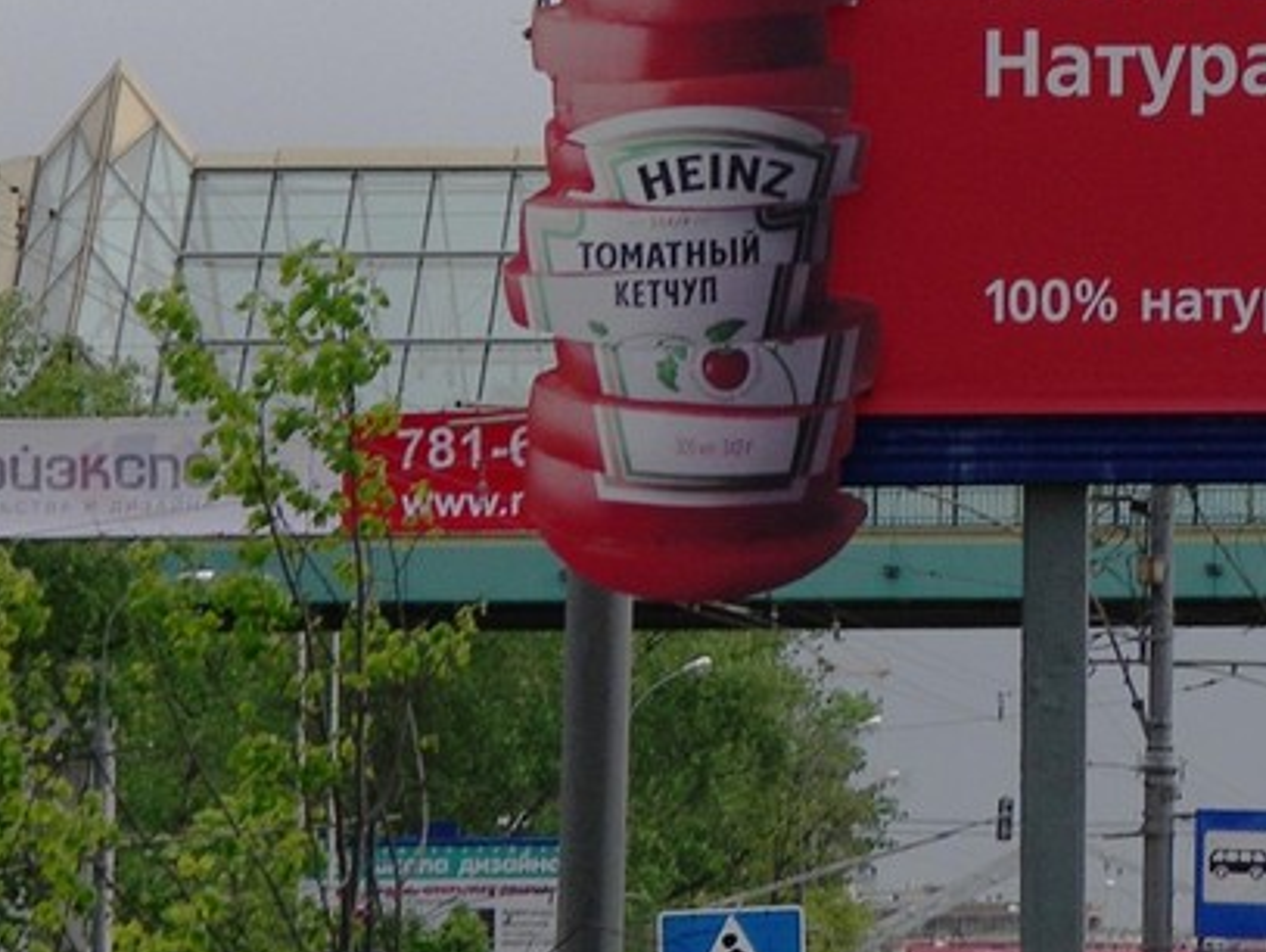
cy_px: 106
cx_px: 1319
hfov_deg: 5.0
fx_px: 14349
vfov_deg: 3.8
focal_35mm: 392
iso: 80
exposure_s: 1/250
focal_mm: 32.5
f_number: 5
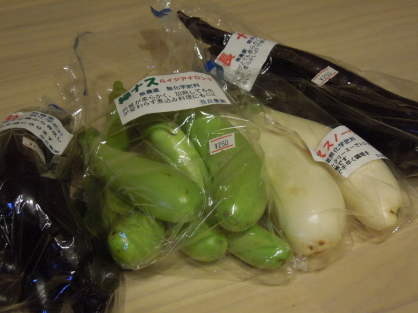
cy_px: 166
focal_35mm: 53
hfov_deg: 36.2
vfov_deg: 27.5
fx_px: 640
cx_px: 204
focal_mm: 8.7
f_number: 4
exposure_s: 1/30
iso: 1100
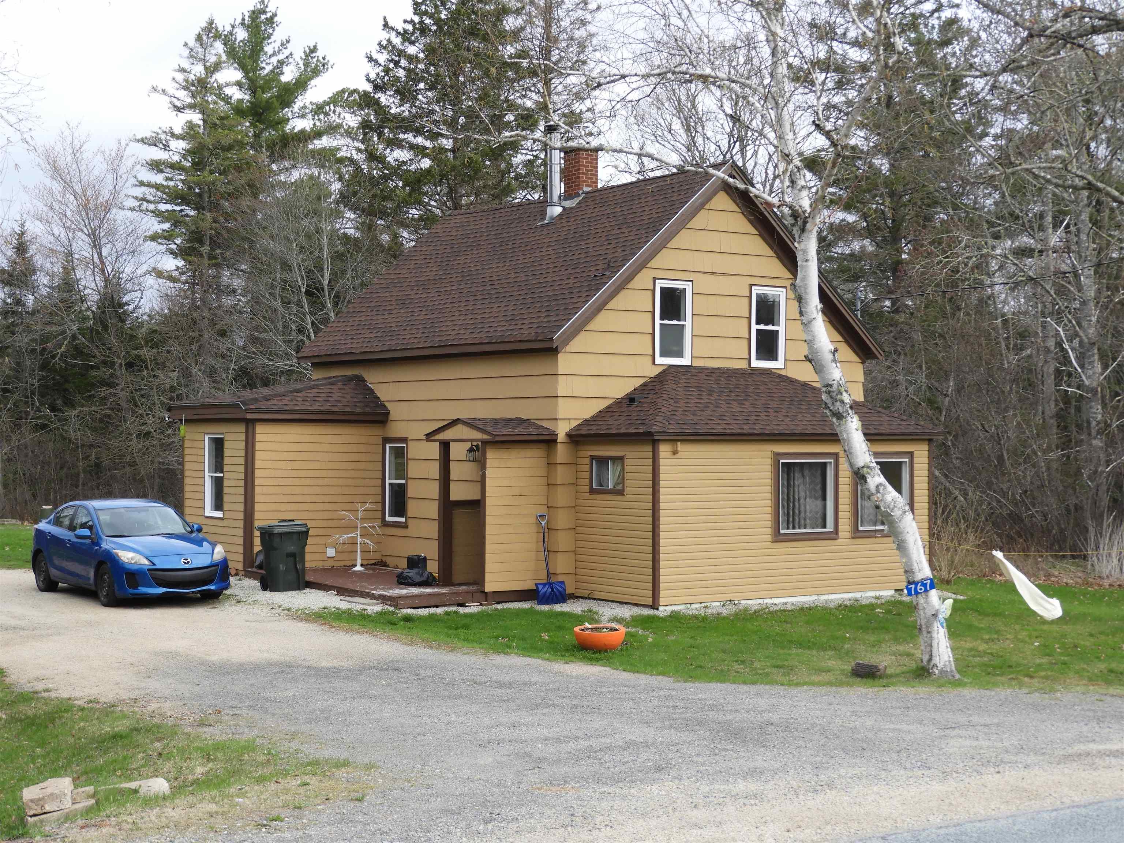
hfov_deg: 34.9
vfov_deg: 26.6
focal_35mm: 55
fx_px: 1786
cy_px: 422
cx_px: 562
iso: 100
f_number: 4
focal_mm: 9.9
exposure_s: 1/250
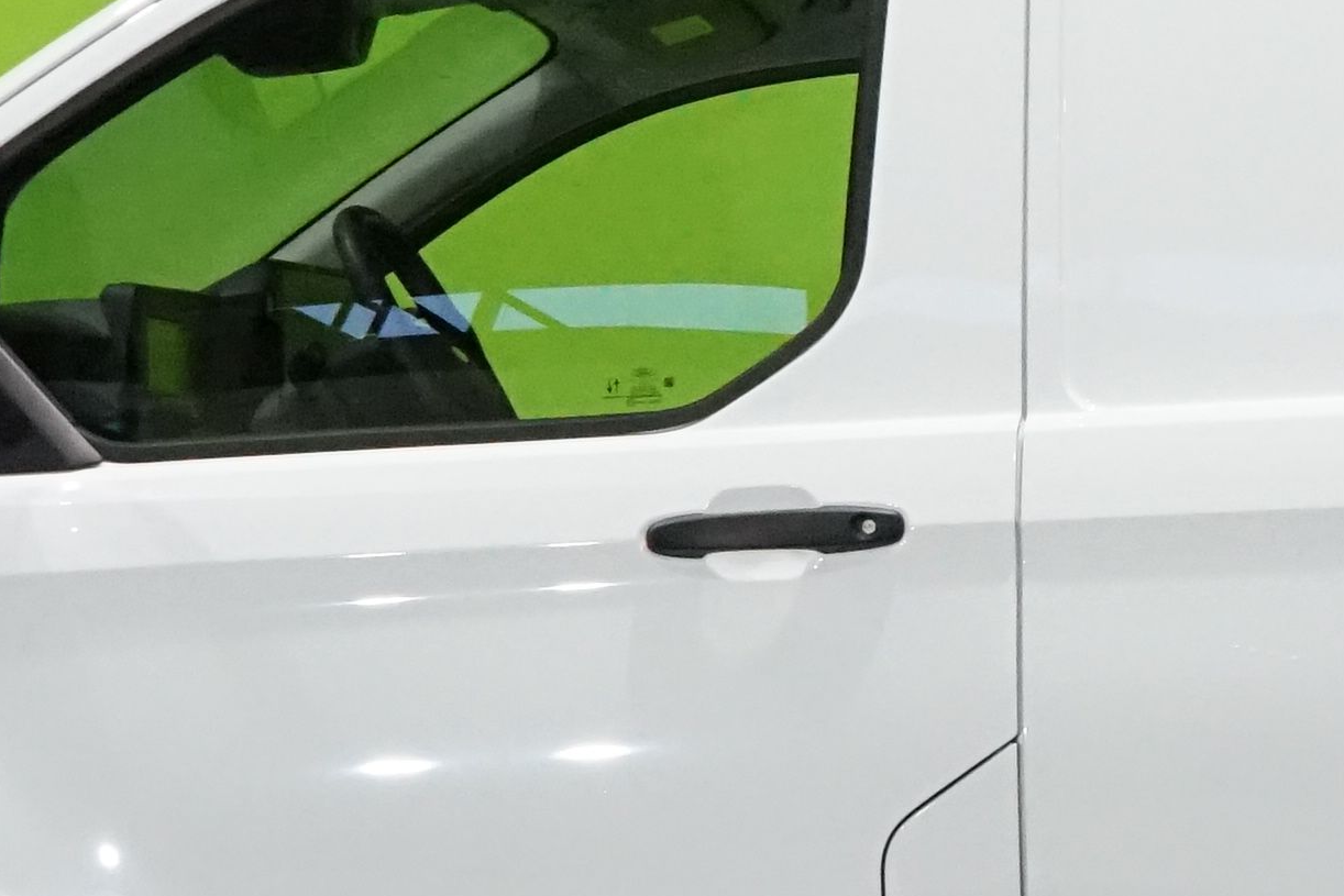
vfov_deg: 8.5
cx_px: 1466
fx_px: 6048
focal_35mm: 162
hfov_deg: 12.5
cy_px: 420
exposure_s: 1/125
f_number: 10
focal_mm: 33
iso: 6400
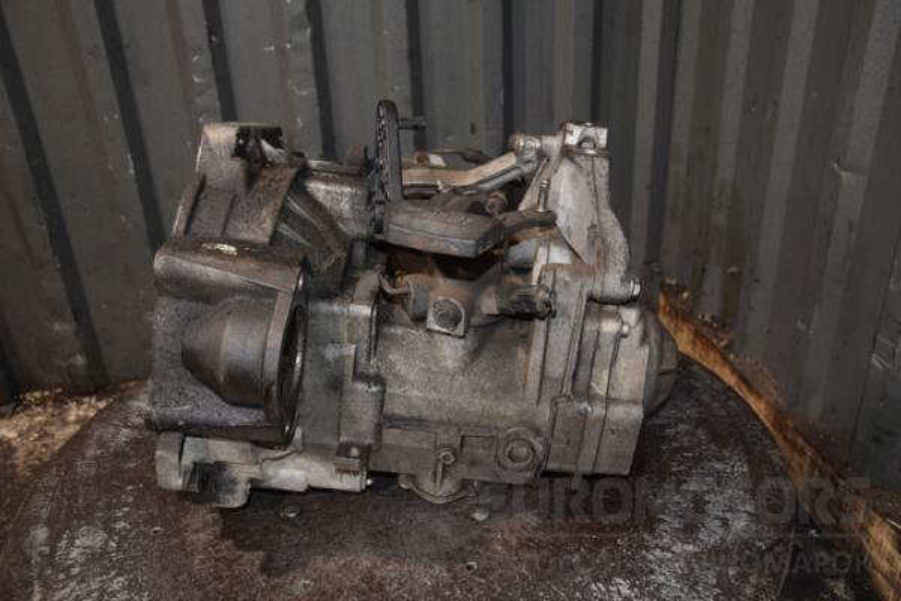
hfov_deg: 57.2
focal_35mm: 33
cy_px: 300
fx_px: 826
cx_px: 450
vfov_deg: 40.0
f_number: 5
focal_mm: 22
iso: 800
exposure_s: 1/60
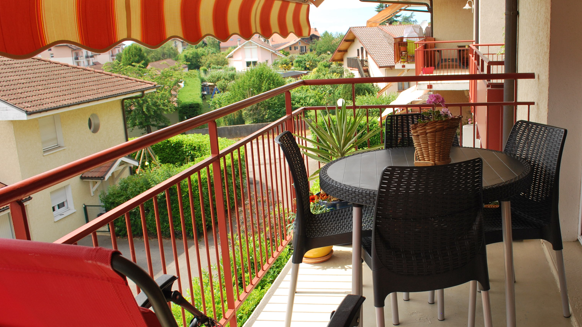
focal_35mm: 36
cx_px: 364
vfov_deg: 32.8
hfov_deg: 54.7
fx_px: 556
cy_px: 174
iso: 200
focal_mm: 18
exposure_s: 1/160
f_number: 9
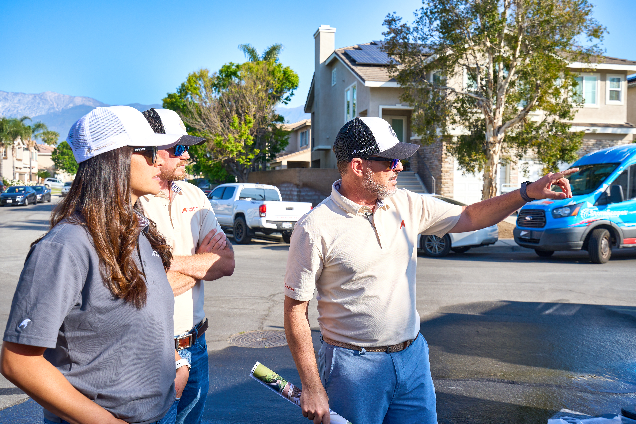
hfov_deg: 57.2
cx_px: 318
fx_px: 583
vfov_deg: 40.0
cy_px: 212
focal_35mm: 33
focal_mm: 33
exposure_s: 1/320
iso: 100
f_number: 6.3
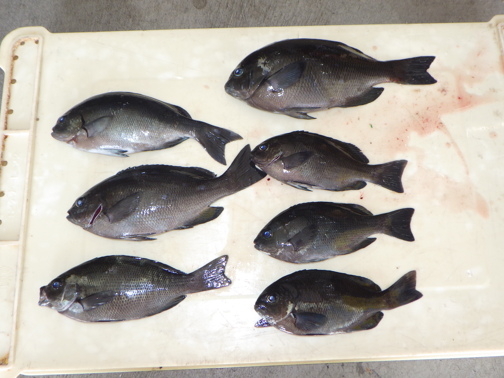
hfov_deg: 63.4
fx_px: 408
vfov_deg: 49.7
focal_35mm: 28
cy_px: 189
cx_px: 252
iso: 125
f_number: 3.5
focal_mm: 5
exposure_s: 1/50
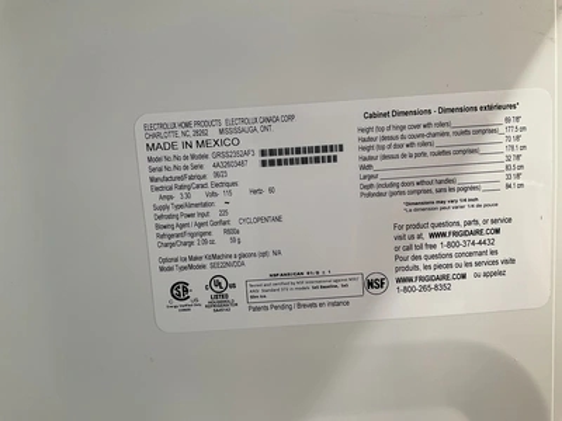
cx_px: 281
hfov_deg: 61.7
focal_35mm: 29
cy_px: 210
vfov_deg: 48.2
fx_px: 471
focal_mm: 3
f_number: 1.8
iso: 64
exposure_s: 1/60
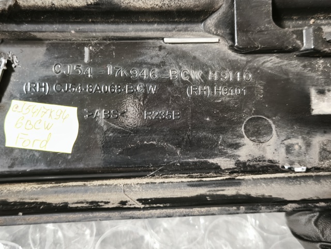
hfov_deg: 52.6
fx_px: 335
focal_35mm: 35
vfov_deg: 40.7
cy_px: 124
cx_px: 166
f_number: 1.7
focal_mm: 5.35
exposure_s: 1/25
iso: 2500
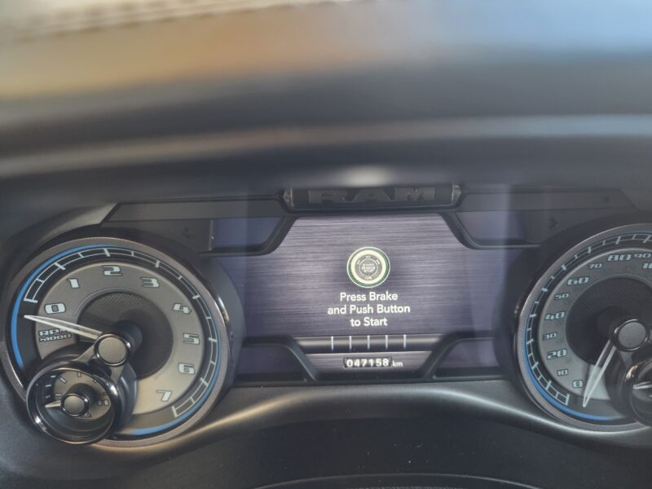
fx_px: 433
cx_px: 326
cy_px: 244
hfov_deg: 73.9
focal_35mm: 23
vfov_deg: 58.9
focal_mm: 6.25
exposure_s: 1/100
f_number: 1.7
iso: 400
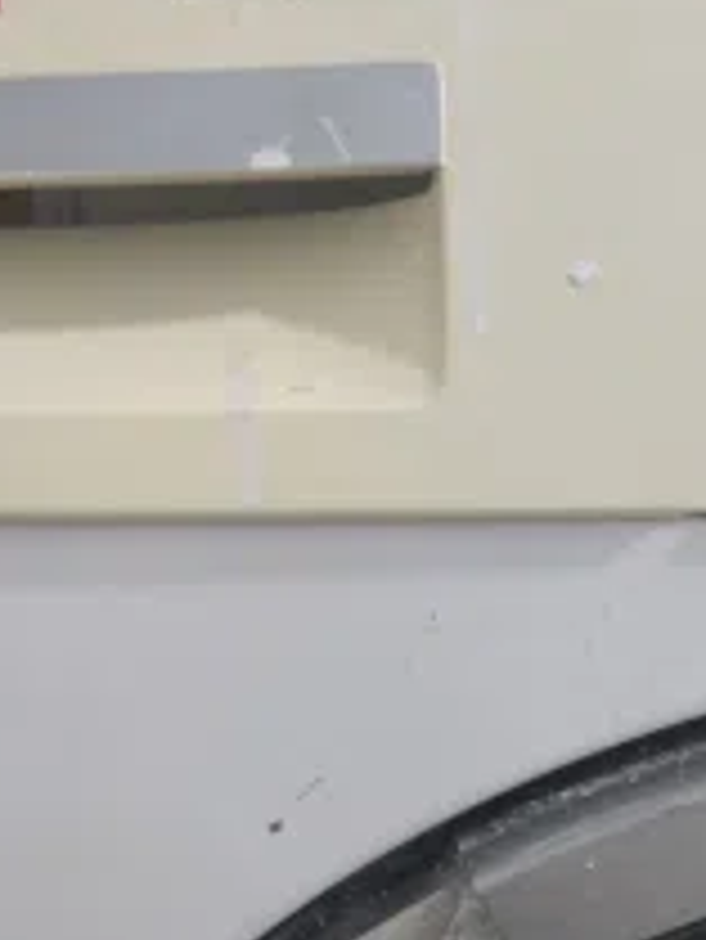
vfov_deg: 42.8
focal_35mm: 44
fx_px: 1195
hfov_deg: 32.2
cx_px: 162
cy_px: 549
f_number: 1.8
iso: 640
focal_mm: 5.4
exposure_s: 1/100
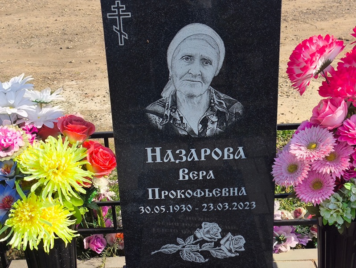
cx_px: 178
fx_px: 514
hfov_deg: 38.2
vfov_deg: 29.1
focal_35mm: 50
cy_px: 134
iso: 50
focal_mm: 4.71
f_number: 1.7
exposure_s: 1/1474
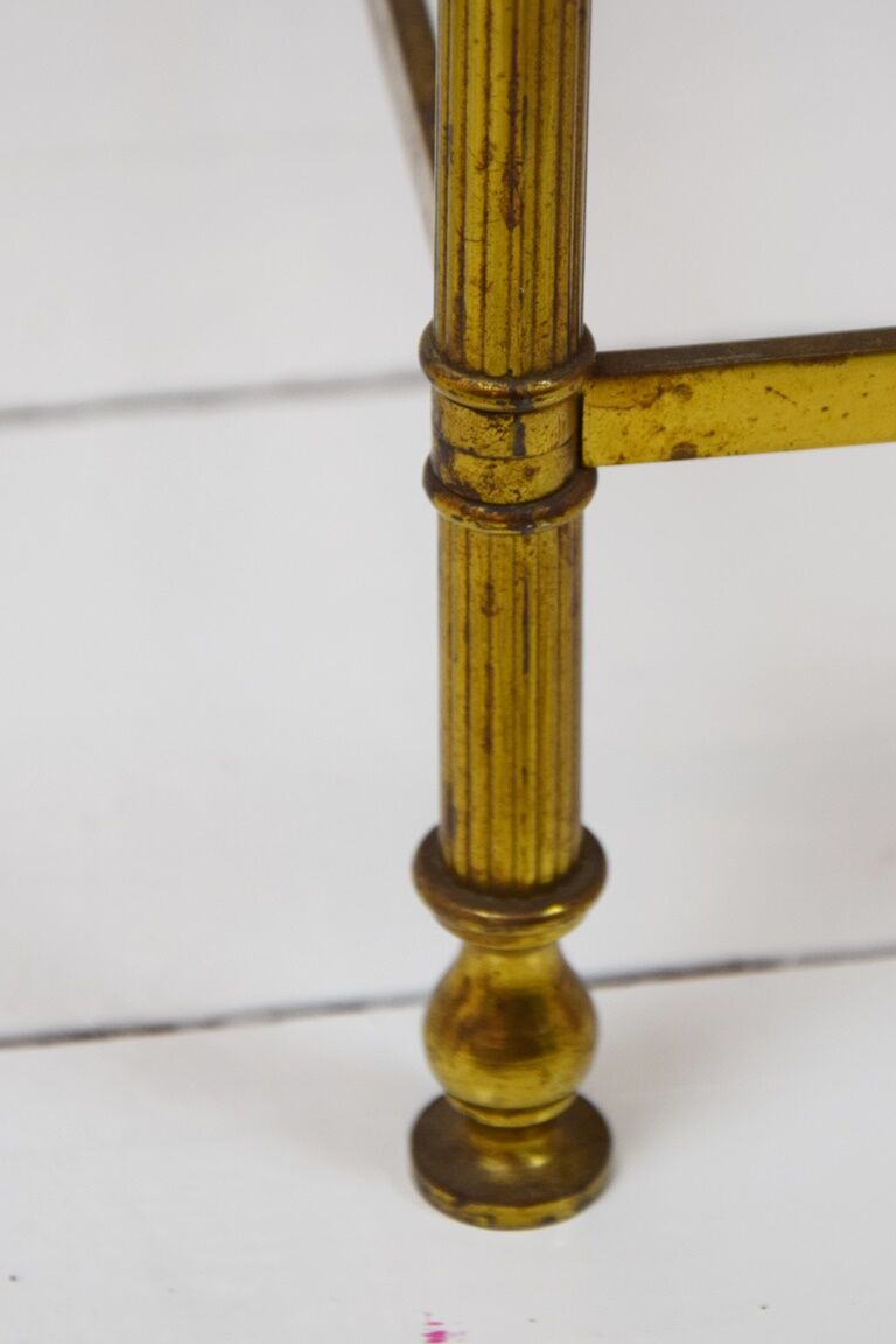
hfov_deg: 6.3
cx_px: 530
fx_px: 8164
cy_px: 447
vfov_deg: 9.4
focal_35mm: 219
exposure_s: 1/160
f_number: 6.3
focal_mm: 105
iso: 400
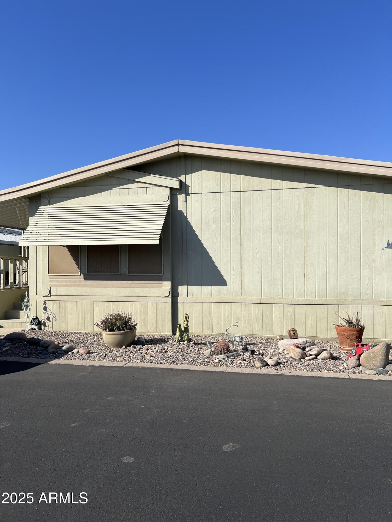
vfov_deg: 67.3
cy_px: 261
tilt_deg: +1.3
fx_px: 393
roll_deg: +1.1
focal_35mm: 26
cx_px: 196
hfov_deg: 53.1
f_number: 1.5
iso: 50
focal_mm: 5.7
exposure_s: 1/6211
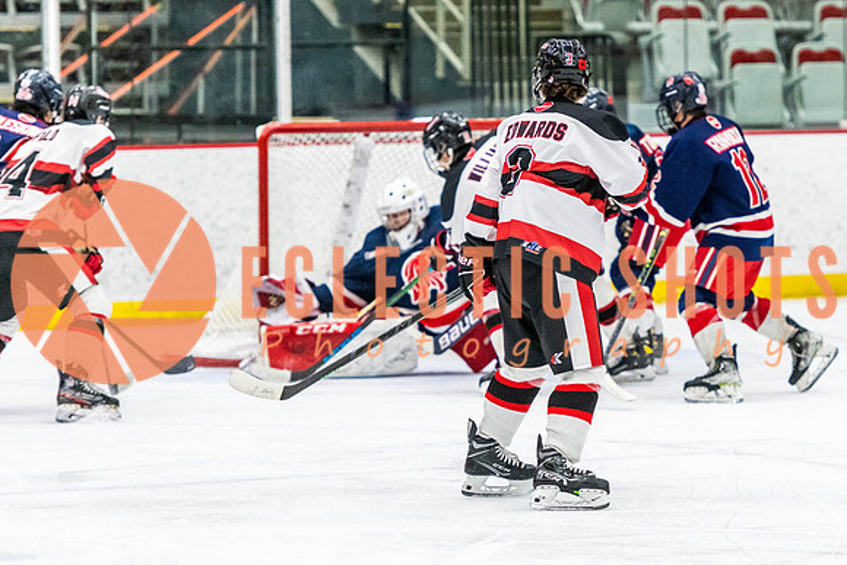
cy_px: 258
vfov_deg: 5.9
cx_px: 622
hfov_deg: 8.9
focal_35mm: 232
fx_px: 5448
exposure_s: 1/640
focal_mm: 150
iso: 3200
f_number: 2.8
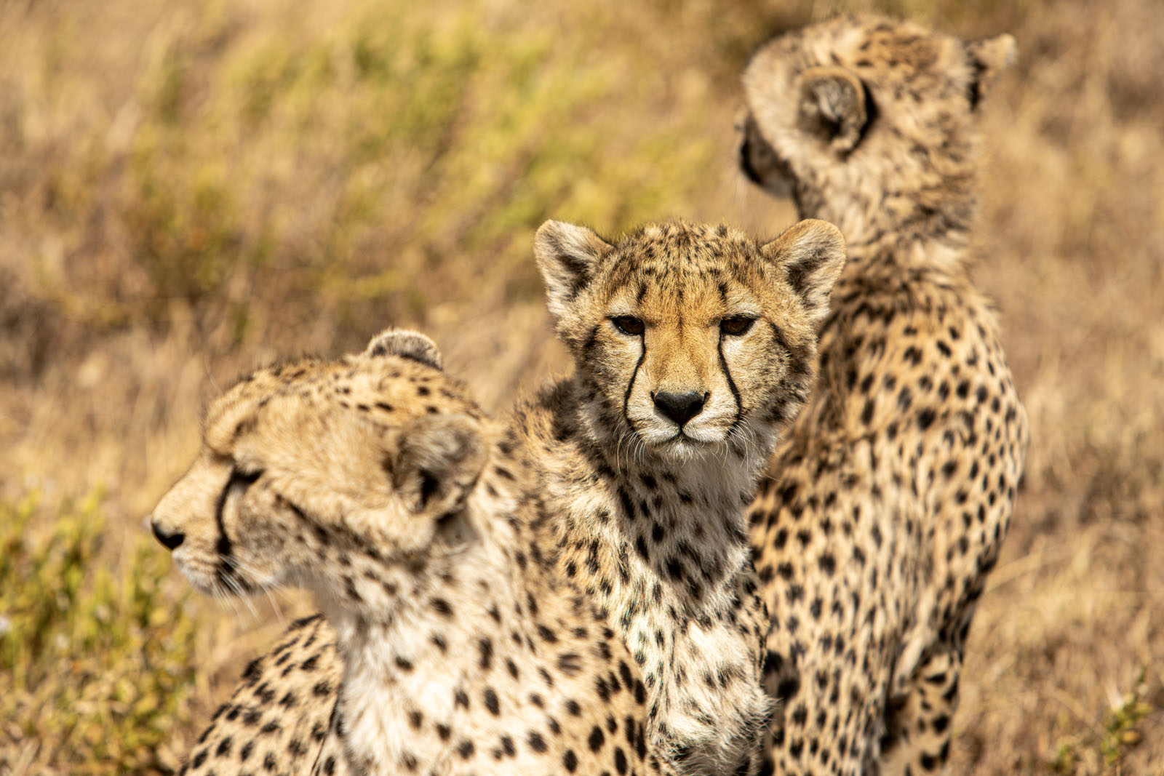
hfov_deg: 7.4
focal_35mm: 280
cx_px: 582
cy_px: 388
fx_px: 9053
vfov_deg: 4.9
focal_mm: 280
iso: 100
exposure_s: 1/500
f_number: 5.6
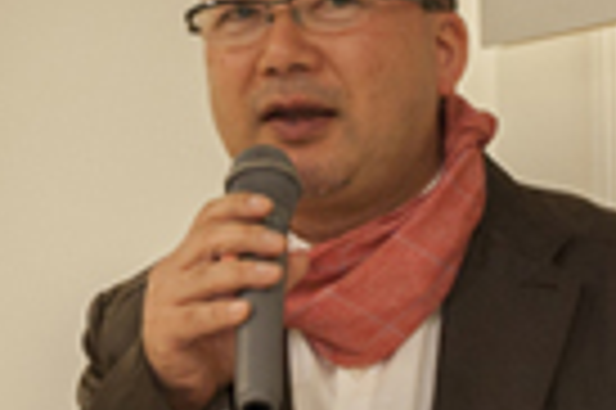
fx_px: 2786
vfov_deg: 8.4
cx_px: 472
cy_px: 252
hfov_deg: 12.6
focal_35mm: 163
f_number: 5.6
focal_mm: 35
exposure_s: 1/100
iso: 320
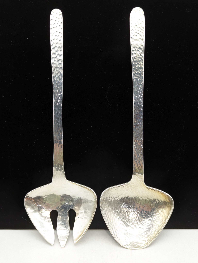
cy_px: 132
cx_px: 99
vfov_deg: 39.6
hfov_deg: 30.3
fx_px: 365
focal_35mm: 48
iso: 72
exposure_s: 1/99.9
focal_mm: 6.81
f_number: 1.85
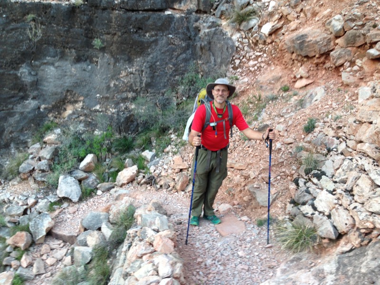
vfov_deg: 42.9
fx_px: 362
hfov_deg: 55.4
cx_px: 190
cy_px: 142
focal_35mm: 33
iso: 50
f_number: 2.4
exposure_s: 1/30
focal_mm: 4.12
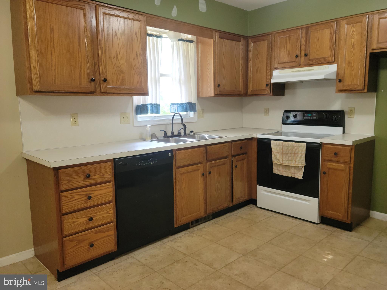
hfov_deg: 63.4
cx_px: 194
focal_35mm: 28
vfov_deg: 49.7
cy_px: 145
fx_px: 313
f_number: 2
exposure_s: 1/39
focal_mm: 5.9
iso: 250
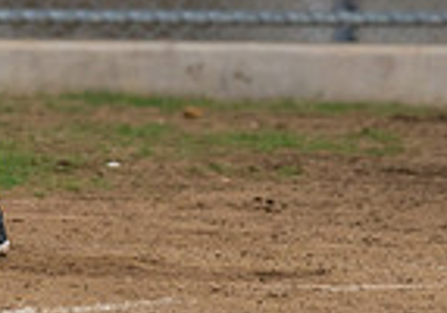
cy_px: -108
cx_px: -101
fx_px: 12908
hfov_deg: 2.0
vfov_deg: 1.4
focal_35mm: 1024
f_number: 2.8
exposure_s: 1/1000
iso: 1000
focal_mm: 200
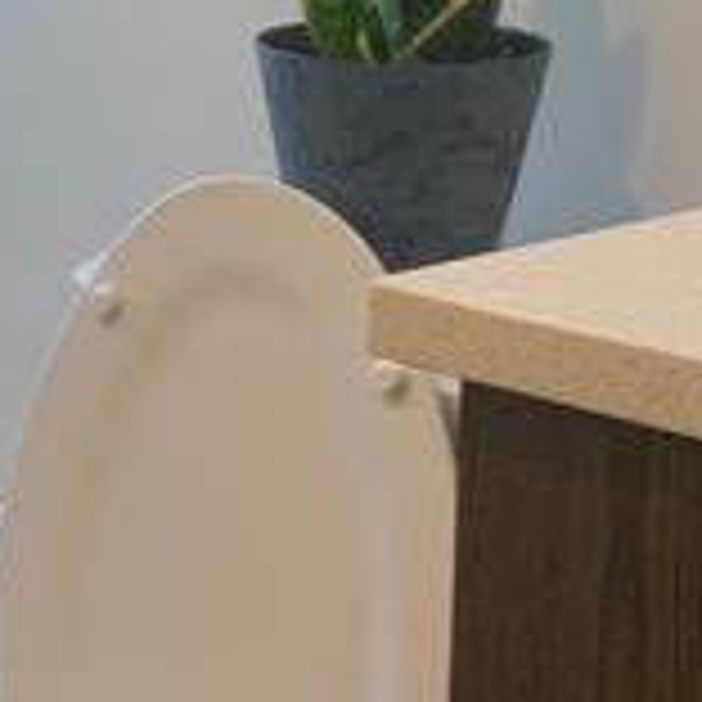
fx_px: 3465
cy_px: 238
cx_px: -410
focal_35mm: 151
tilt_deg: -12.0
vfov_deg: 11.6
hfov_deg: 11.0
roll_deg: +0.3
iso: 50
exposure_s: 1/60
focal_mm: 4.25
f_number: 1.8
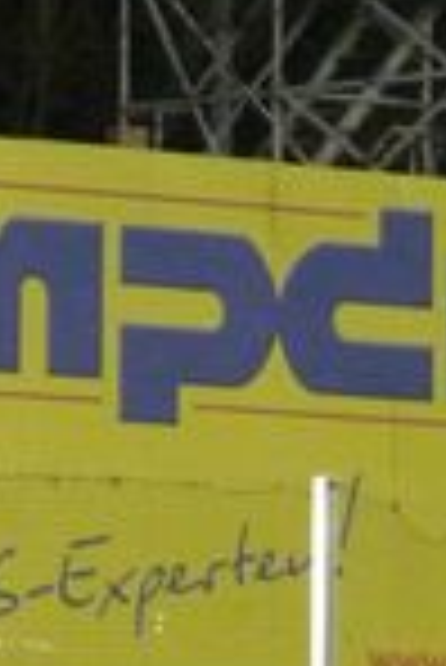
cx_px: -752
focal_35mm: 516
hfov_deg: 2.6
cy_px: 826
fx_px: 9566
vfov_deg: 4.0
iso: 800
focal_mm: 23
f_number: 3.6
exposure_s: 1/30
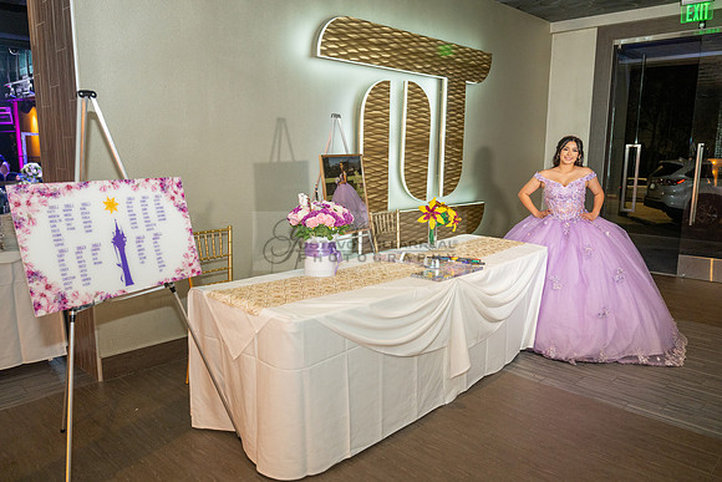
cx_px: 361
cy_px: 241
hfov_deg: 66.4
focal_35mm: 28
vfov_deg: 47.2
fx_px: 552
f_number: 2.8
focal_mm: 27.5
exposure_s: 1/125
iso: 1000
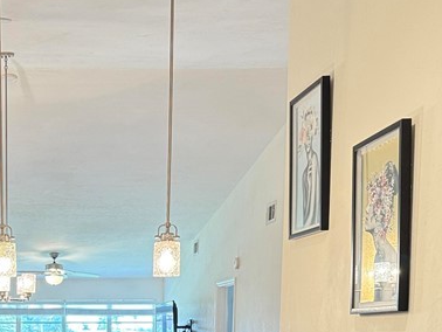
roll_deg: -0.3
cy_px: 406
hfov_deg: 28.5
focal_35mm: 65
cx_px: 30
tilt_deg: -3.9
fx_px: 830
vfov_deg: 21.0
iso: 320
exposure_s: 1/60
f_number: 1.78
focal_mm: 6.76
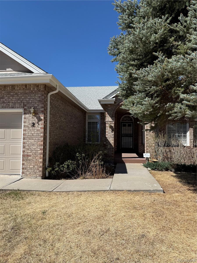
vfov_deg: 71.6
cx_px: 98
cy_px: 132
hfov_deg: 56.8
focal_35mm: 24
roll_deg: -0.8
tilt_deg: +3.3
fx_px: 182
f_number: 1.78
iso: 80
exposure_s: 1/4975
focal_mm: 6.76
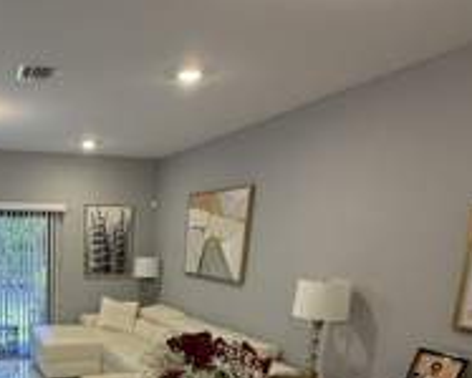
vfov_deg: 38.4
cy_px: 362
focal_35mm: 35
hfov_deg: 47.2
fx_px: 489
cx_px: 63
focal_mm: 2.22
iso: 320
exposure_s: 1/120
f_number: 2.2
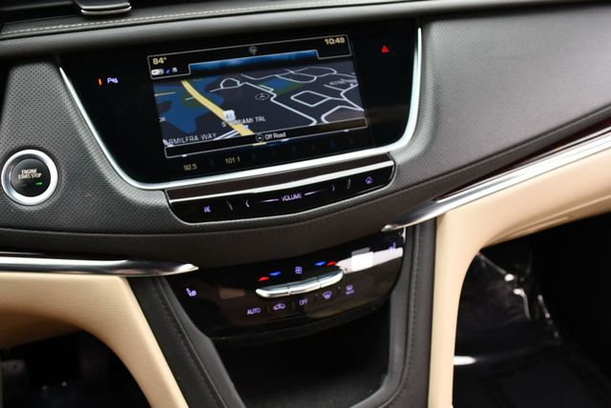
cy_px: 204
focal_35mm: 36
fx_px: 612
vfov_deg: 36.9
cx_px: 306
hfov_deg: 53.1
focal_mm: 18
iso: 400
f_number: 5
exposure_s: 1/250
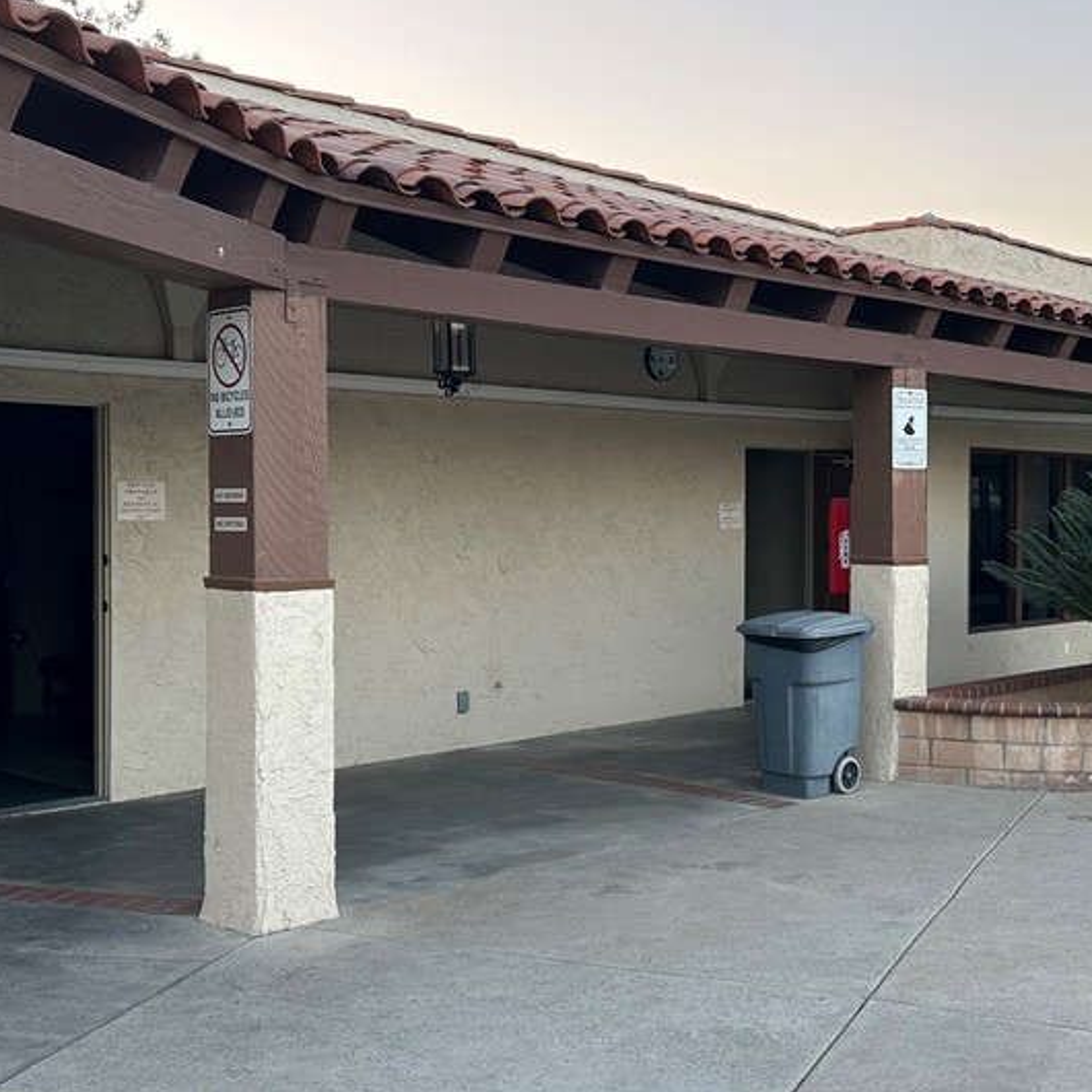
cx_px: 783
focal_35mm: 41
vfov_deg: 40.9
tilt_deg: -1.3
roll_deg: +0.2
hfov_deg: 40.1
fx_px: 1463
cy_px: 554
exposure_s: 1/221
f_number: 1.78
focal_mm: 6.86
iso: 80
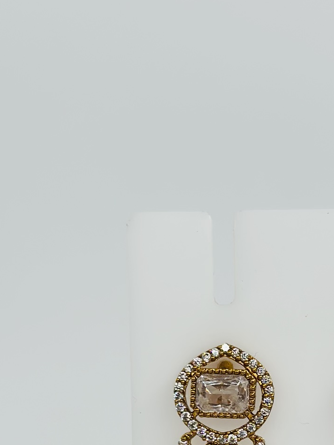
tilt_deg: -24.8
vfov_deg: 18.8
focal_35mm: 102
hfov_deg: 14.3
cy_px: 430
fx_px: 1312
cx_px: 327
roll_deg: -0.6
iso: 80
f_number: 1.78
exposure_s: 1/971
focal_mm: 6.86
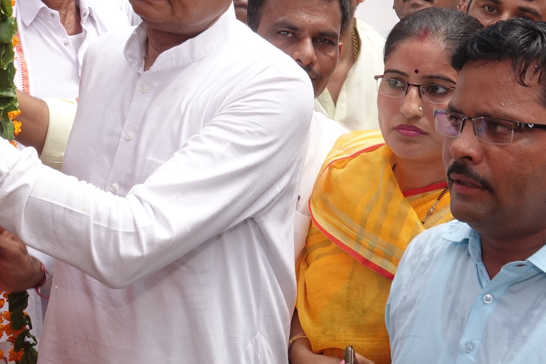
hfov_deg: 28.4
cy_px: 108
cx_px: 232
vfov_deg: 19.1
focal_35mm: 71
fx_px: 1077
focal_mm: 8.8
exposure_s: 1/125
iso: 100
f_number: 5.6
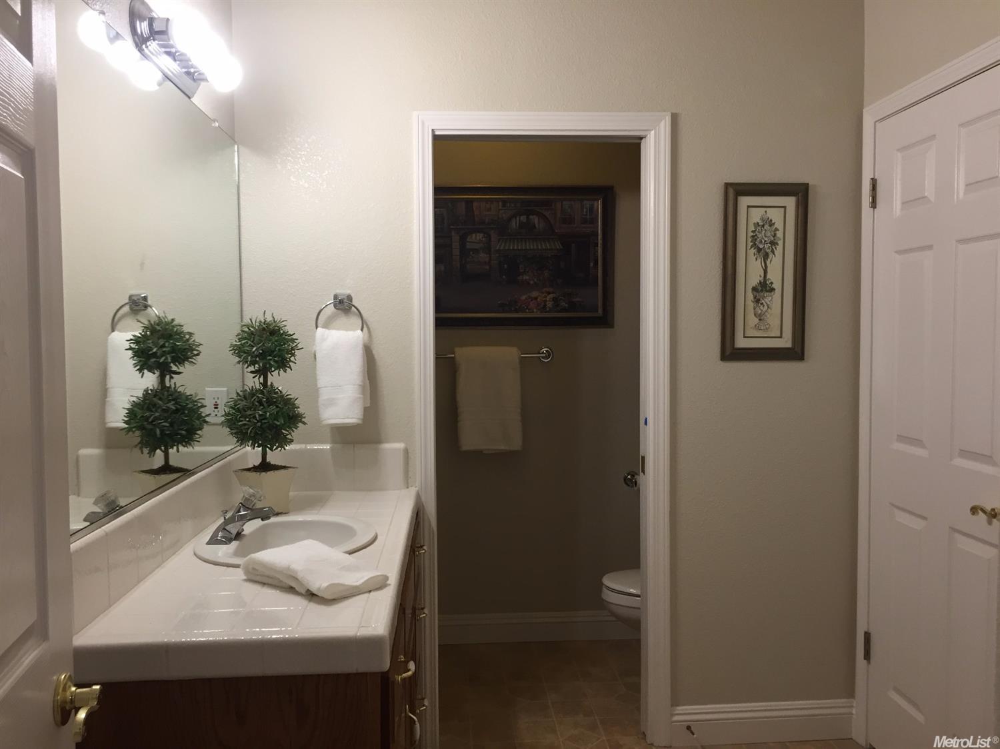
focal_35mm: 29
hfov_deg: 61.7
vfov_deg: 48.2
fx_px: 837
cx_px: 500
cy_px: 374
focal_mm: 4.15
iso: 64
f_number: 2.2
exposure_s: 1/30
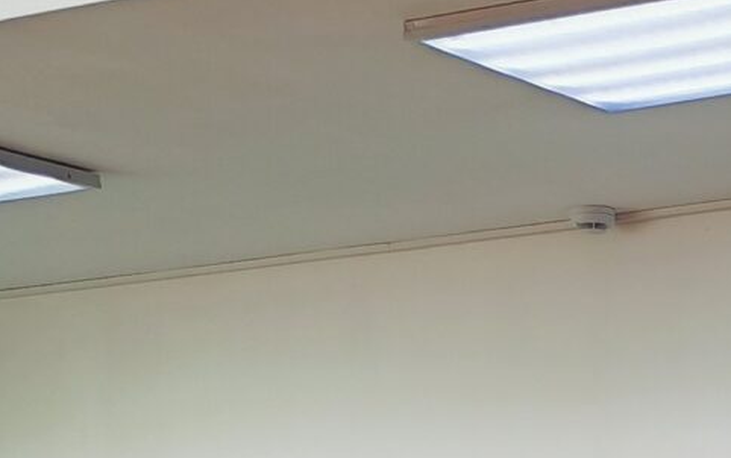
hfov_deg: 15.0
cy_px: 1127
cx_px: 848
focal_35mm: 135
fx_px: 2691
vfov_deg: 8.8
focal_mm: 6.12
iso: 160
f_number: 1.9
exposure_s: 1/100
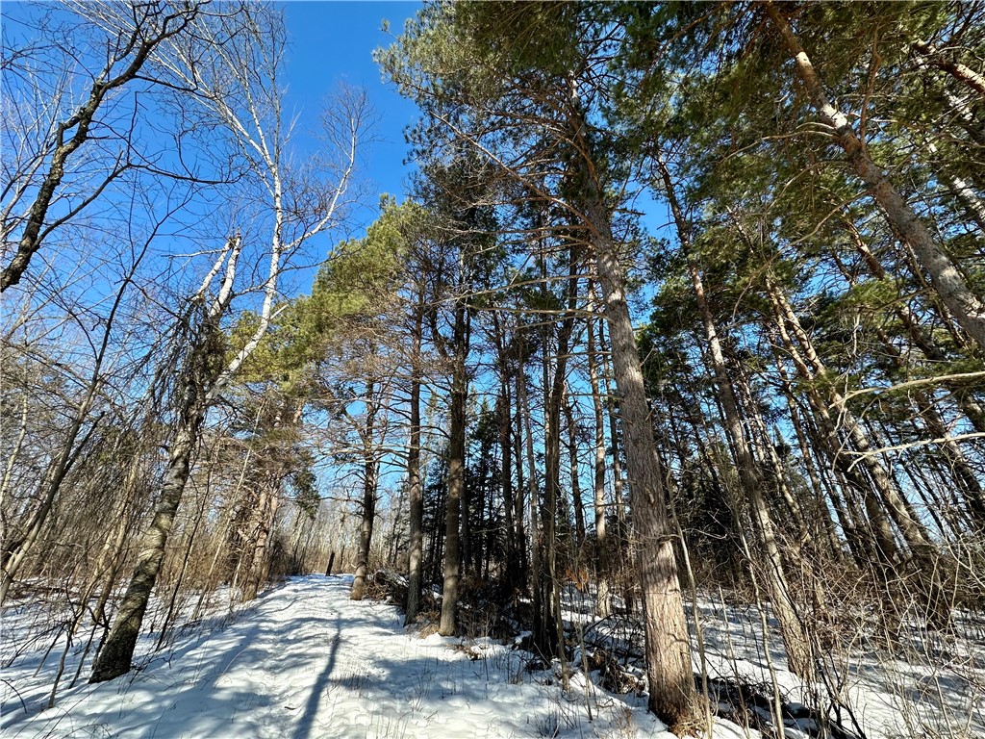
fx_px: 398
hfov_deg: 102.1
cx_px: 492
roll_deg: -1.6
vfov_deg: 85.7
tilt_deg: +27.1
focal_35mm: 14
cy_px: 370
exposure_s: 1/654
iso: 40
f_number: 2.2
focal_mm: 2.22
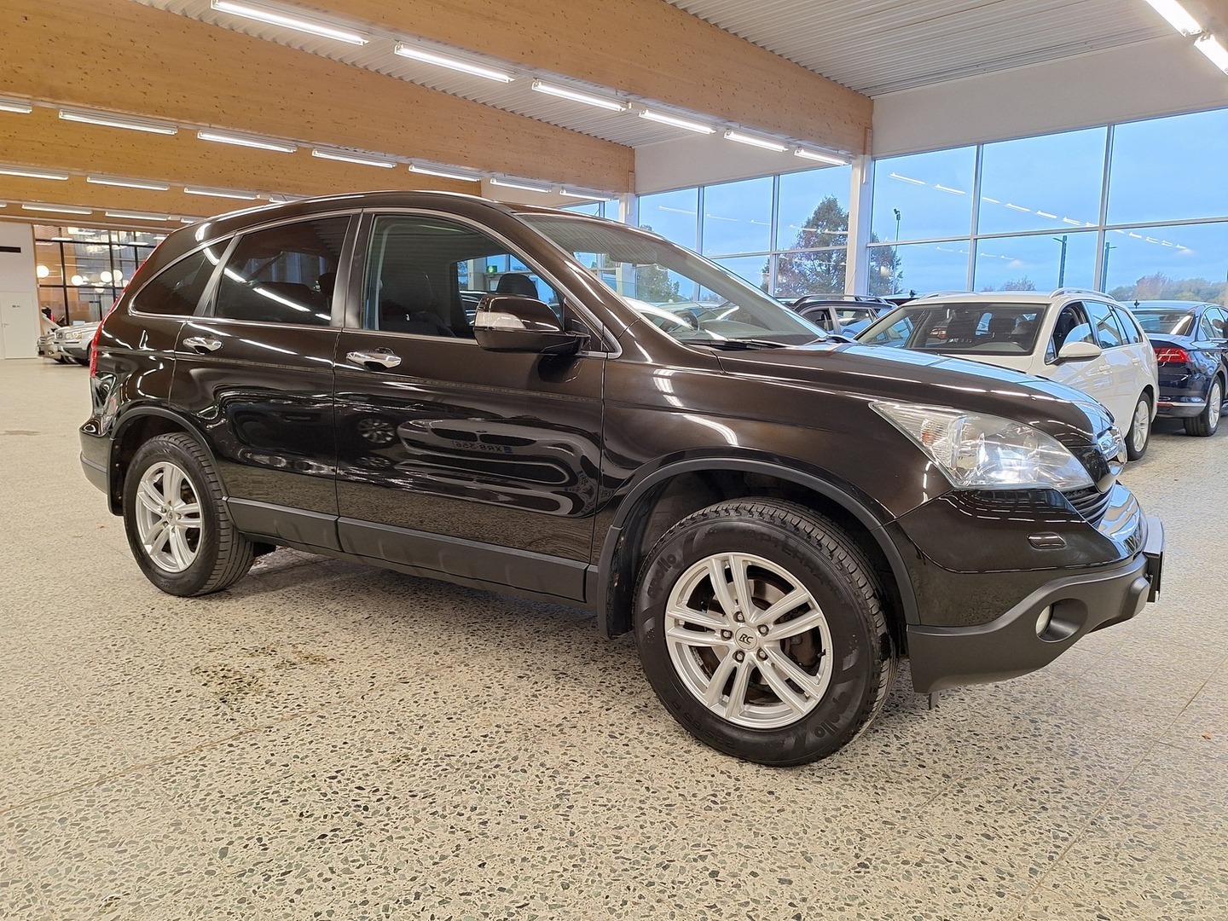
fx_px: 816
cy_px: 460
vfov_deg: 58.9
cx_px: 614
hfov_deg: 73.9
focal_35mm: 23
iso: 80
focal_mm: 5.54
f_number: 1.8
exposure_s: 1/50
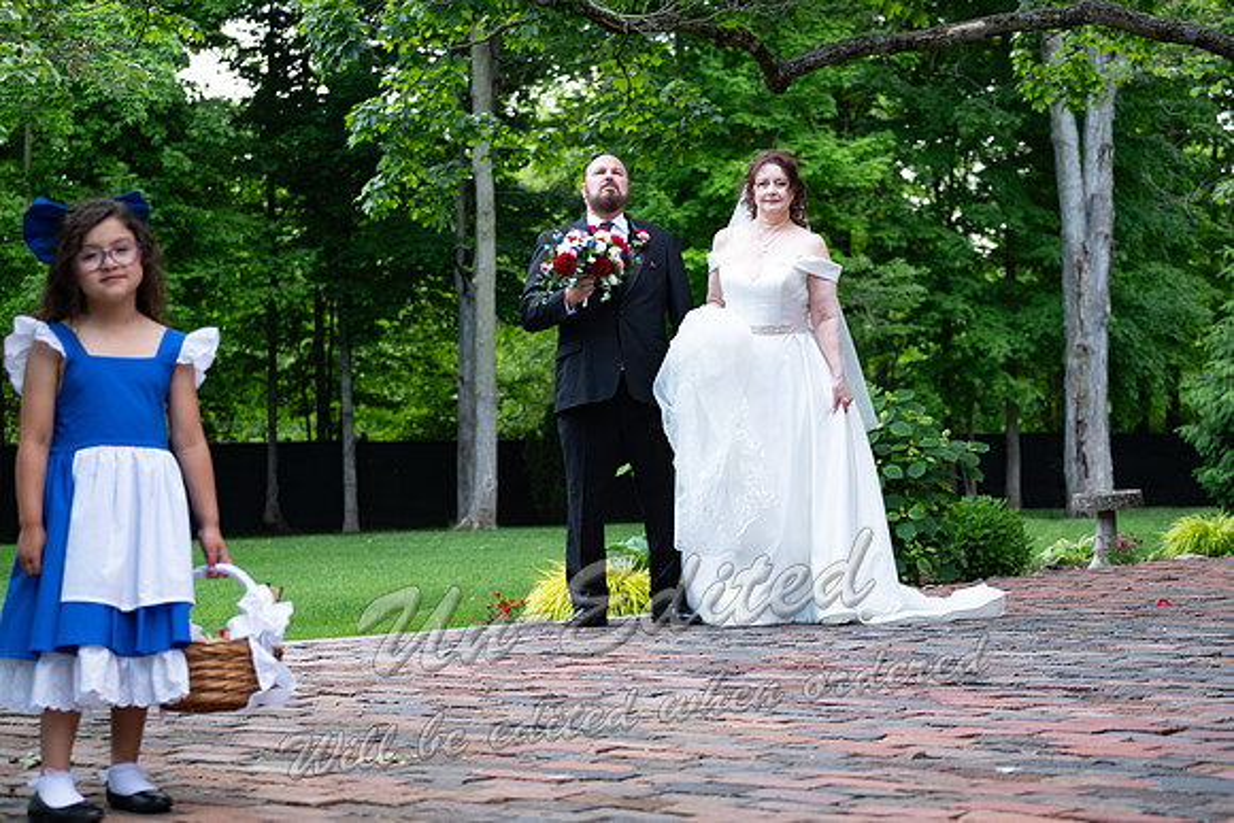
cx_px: 617
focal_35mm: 75
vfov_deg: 18.2
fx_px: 2571
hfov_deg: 27.0
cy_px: 412
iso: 250
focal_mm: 50
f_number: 3.2
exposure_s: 1/200
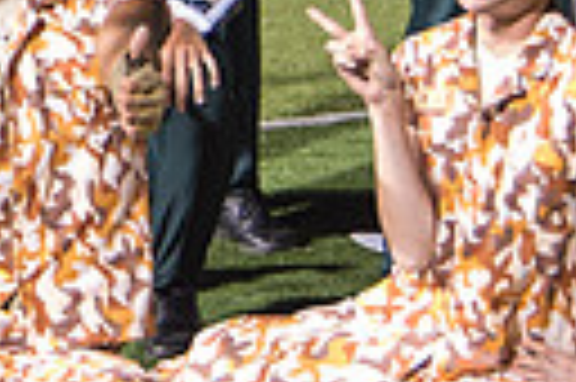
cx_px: -96
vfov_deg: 4.4
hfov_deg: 6.5
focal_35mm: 314
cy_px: 31
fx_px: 5018
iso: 1000
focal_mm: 50
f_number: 5
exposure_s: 1/25
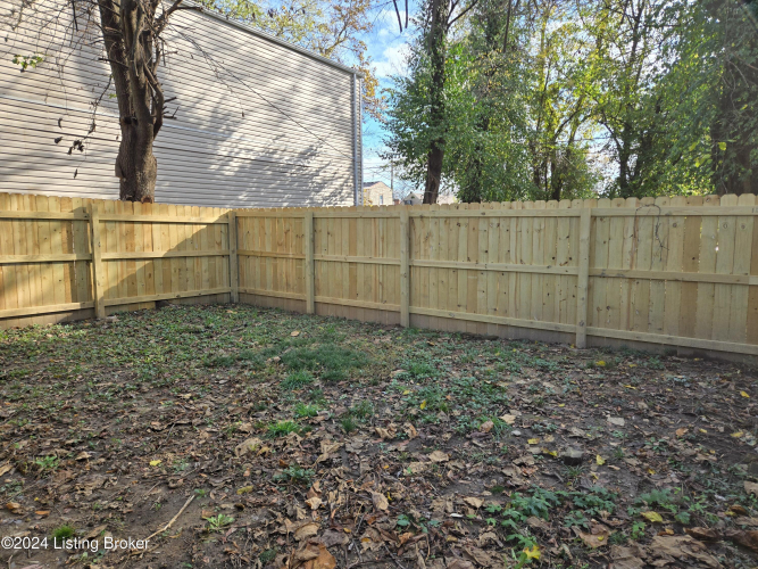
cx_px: 379
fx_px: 504
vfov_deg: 58.9
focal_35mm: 23
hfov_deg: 73.9
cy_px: 284
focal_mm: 5.4
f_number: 1.8
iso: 80
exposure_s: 1/1756
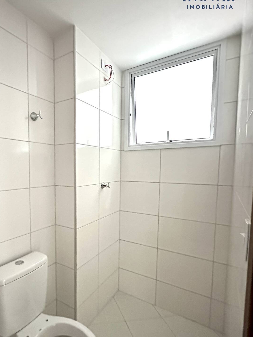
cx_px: 77
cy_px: 183
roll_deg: -1.1
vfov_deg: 81.6
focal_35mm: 20
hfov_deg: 63.6
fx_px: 195
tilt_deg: -3.6
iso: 1600
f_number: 2.2
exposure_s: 1/41
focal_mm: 2.22
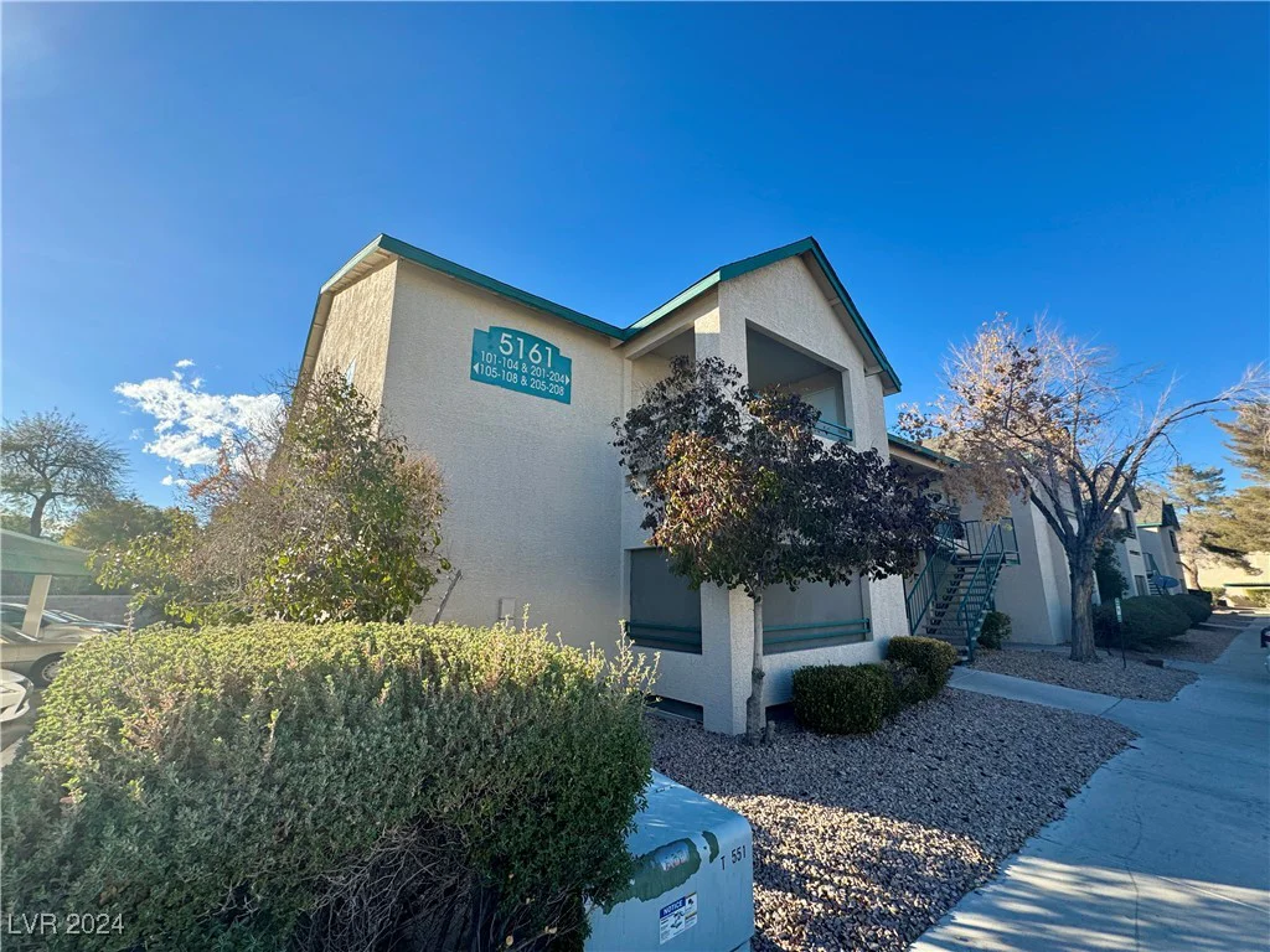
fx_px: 514
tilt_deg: +11.8
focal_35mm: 14
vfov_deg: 85.7
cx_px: 635
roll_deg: -0.3
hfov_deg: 102.1
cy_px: 476
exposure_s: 1/631
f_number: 2.2
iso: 40
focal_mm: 2.22
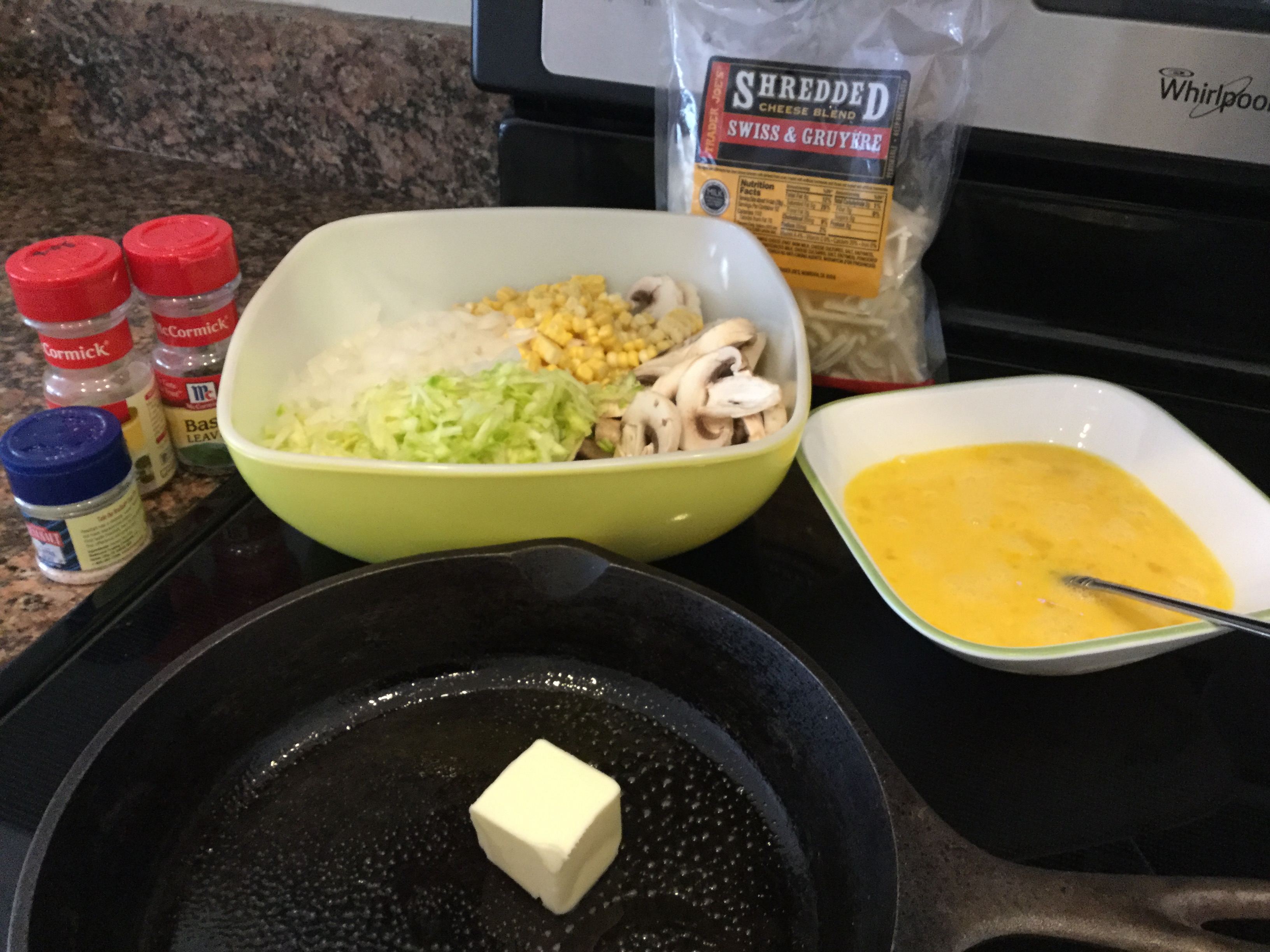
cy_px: 476
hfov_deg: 58.4
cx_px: 635
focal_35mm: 31
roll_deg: -1.8
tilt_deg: -35.0
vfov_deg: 45.4
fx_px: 1137
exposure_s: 1/24
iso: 200
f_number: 2.4
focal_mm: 3.3
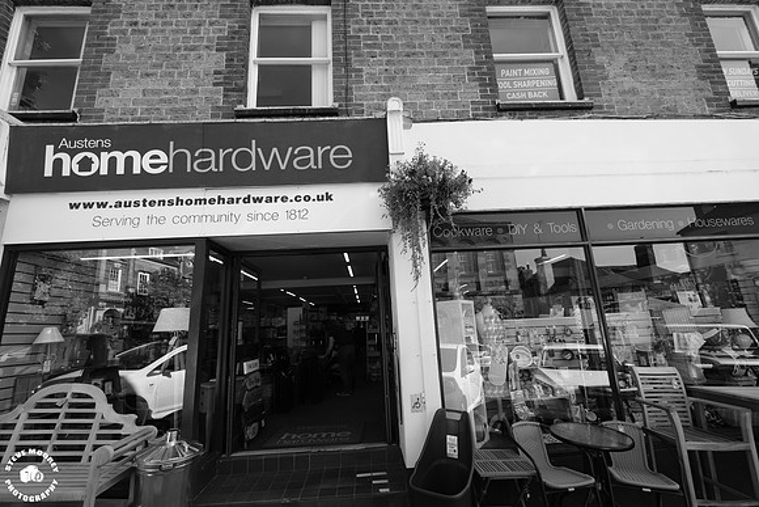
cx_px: 380
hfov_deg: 100.4
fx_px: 316
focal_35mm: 15
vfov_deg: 77.4
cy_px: 254
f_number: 9
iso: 400
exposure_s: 1/125
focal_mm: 10
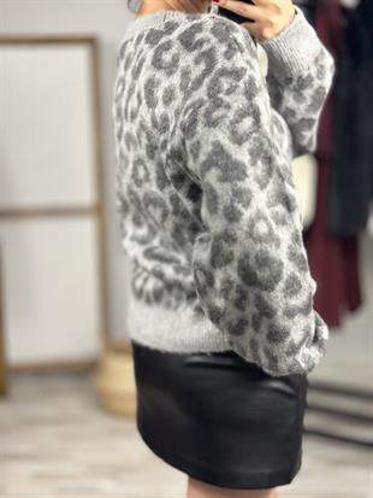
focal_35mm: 48
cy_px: 249
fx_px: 689
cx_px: 186
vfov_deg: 39.6
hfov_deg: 30.3
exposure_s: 1/100
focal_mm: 6.86
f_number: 1.78
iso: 250
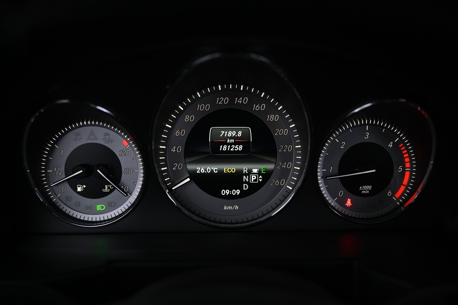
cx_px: 229
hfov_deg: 55.8
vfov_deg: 38.8
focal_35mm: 34
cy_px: 152
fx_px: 432
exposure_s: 1/40
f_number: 4
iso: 2000
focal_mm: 34
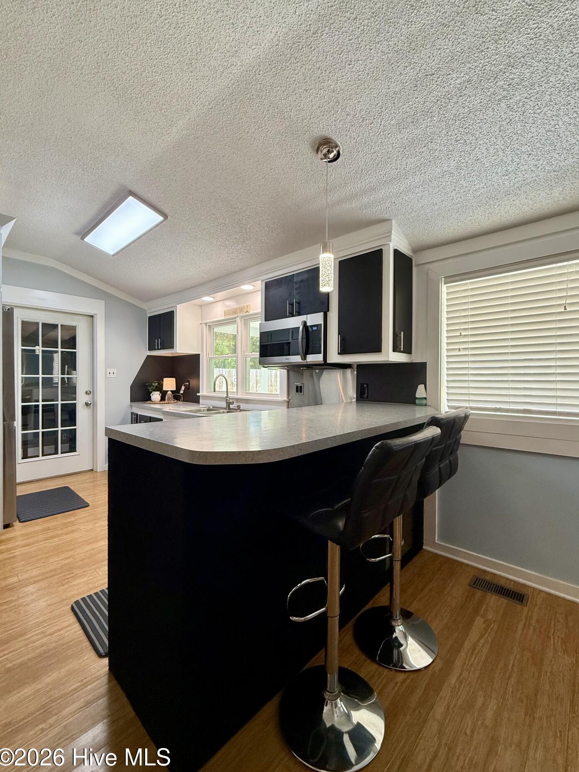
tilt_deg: +0.3
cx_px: 304
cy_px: 382
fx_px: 335
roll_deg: -0.9
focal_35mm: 15
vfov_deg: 98.2
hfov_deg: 81.7
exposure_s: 1/120
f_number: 2.2
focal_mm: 2.22
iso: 200
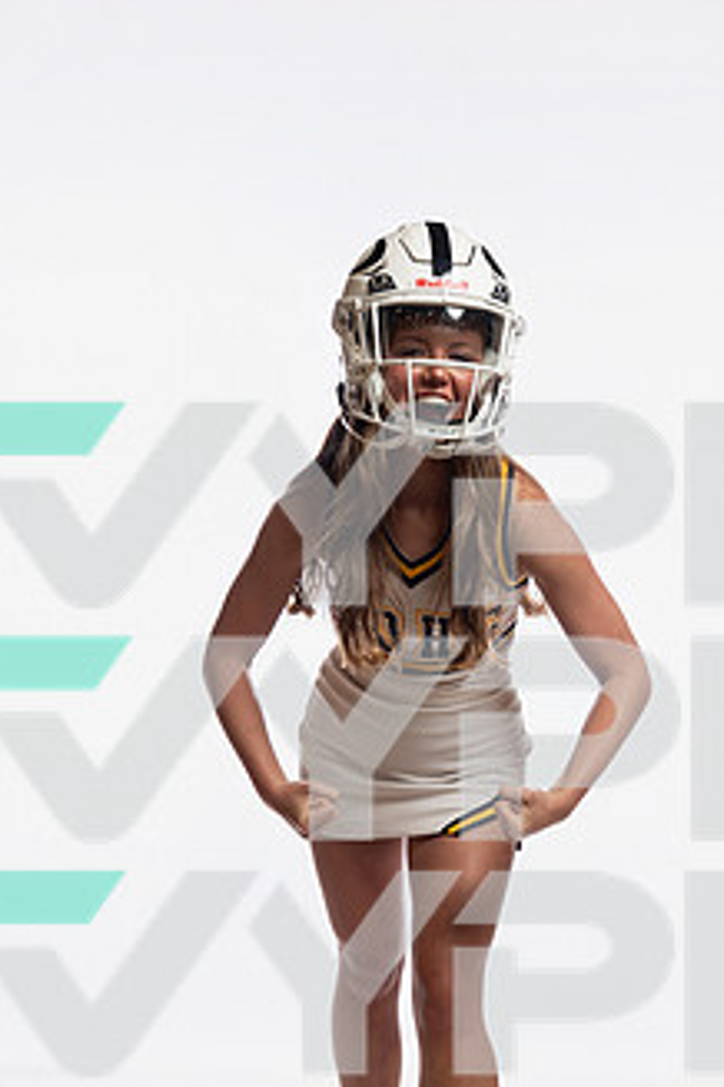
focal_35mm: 55
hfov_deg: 24.6
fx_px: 1659
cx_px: 422
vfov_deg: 35.8
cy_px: 741
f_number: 5.6
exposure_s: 1/250
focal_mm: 40
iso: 640
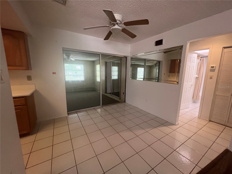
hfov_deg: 106.2
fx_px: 87
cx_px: 116
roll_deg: -2.0
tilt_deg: -9.3
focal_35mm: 13
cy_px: 87
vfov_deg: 89.9
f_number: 1.8
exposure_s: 1/60
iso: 160
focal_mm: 1.57
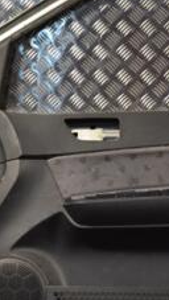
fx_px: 660
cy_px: 147
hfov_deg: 14.6
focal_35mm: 83
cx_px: 98
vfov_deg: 25.6
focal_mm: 20
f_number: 3.8
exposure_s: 1/60
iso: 100
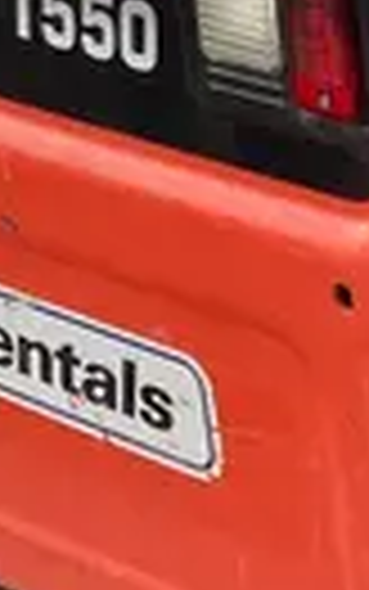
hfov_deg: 7.6
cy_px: -151
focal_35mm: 166
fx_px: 2668
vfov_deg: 12.3
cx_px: 770
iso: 20
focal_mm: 3.99
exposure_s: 1/762
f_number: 1.8
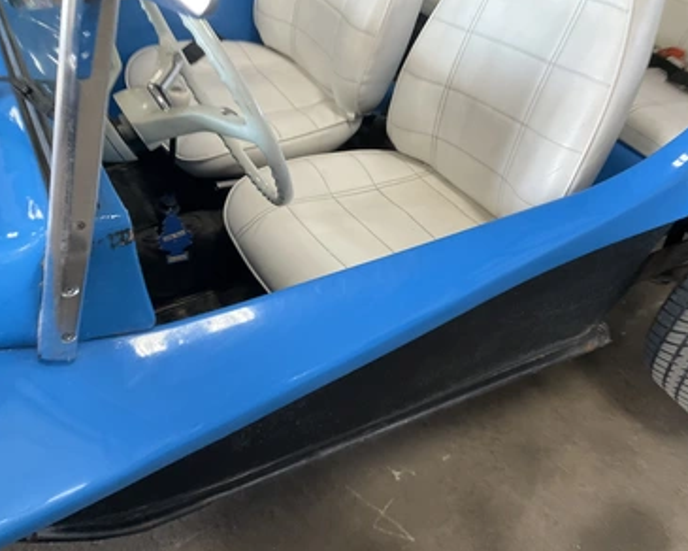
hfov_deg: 57.1
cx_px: 369
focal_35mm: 31
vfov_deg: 47.1
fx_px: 631
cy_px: 276
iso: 80
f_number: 1.8
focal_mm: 3
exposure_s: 1/60
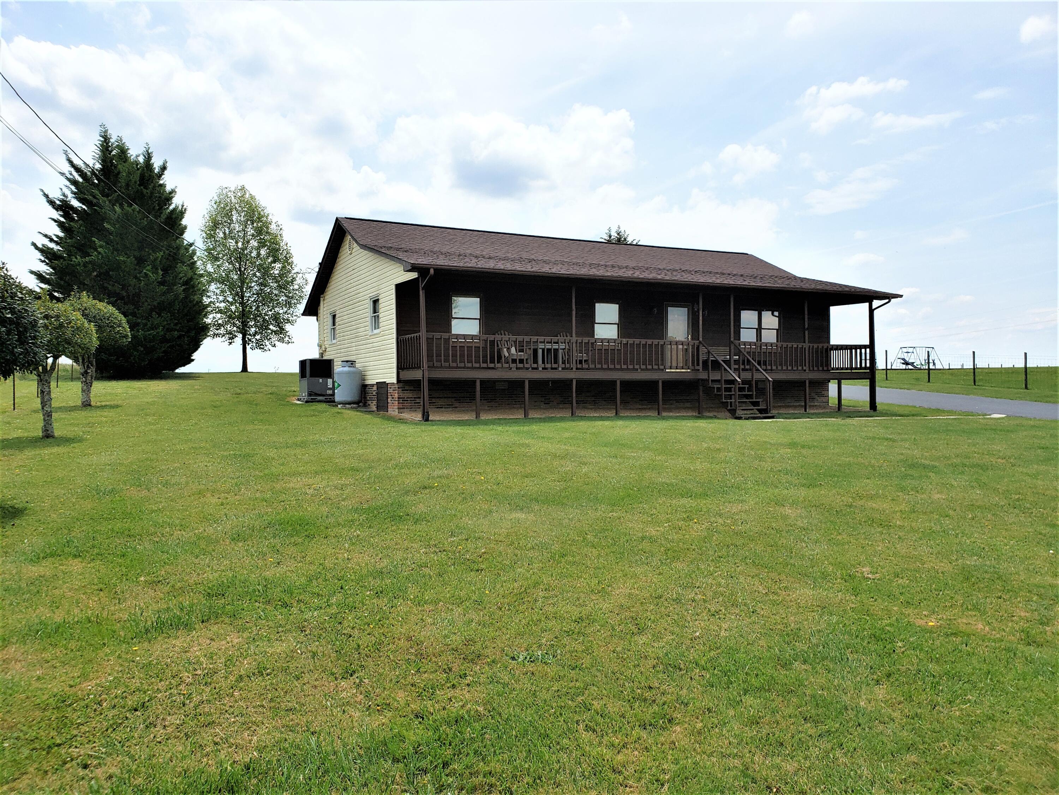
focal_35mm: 26
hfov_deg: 67.3
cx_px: 530
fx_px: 795
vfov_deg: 53.1
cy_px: 398
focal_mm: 4.3
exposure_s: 1/2384
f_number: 2.4
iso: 50
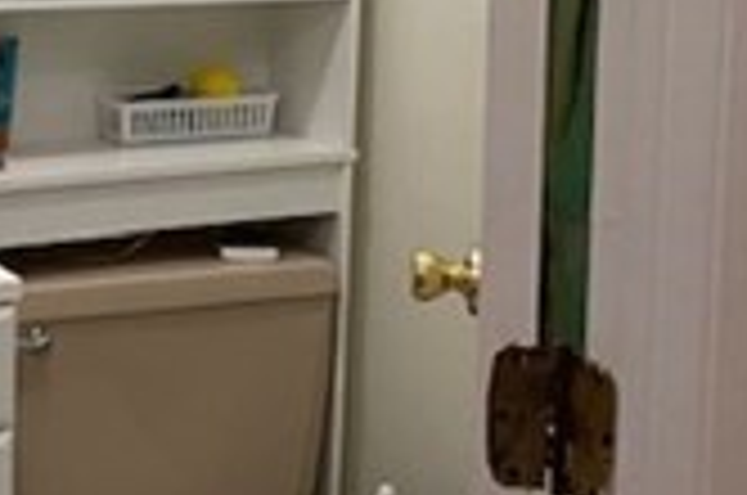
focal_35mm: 98
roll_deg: +0.4
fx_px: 2030
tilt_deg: -4.1
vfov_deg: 13.5
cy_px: -108
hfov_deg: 20.3
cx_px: 45
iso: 160
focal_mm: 4.25
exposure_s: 1/60
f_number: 1.8
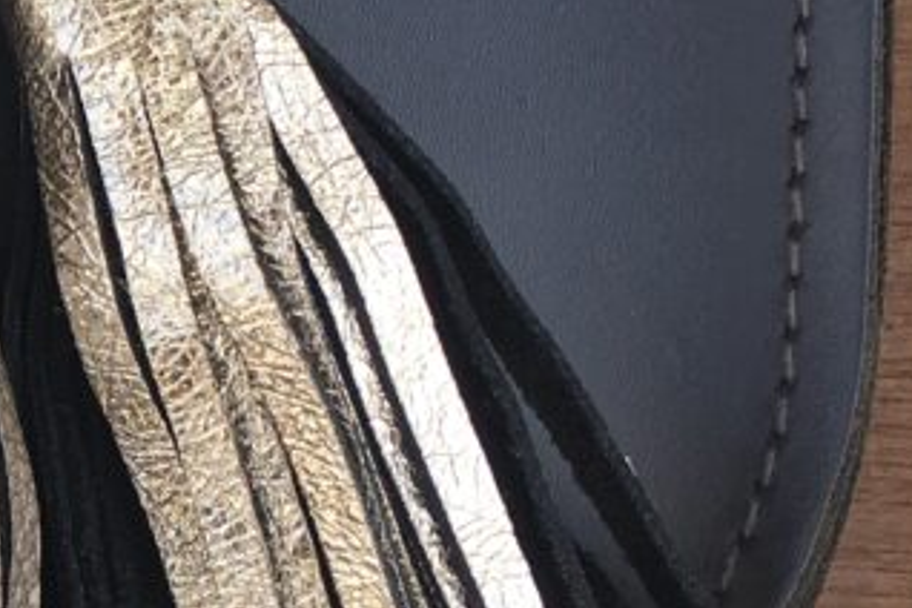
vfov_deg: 12.7
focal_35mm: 108
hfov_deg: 17.2
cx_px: -442
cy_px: 188
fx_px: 2736
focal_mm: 4.15
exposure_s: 1/311
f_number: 2.2
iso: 25
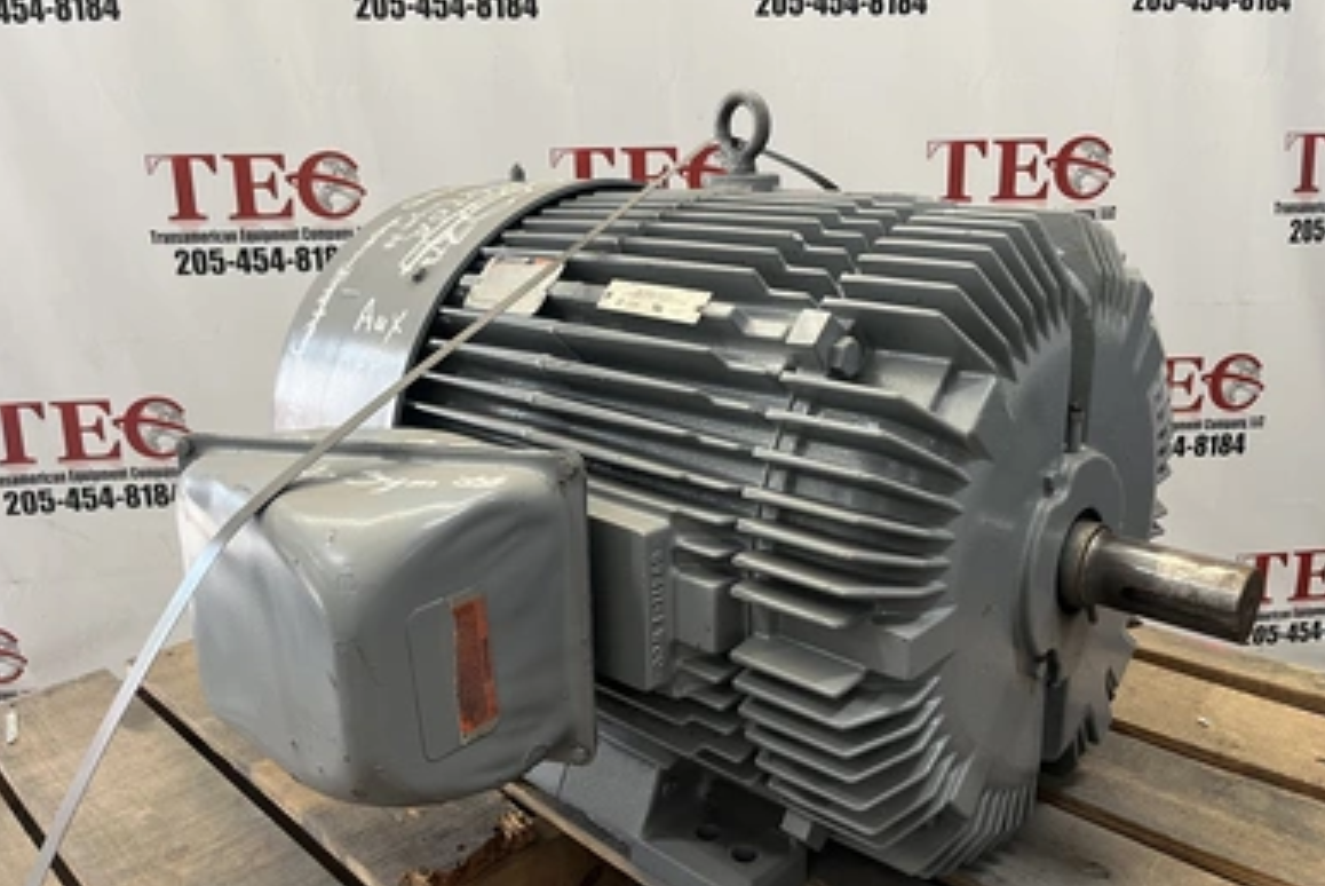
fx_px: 1031
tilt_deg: -14.1
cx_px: 652
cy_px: 422
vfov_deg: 46.5
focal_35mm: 28
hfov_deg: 65.4
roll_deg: +2.2
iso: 100
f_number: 1.6
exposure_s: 1/60
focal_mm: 5.1
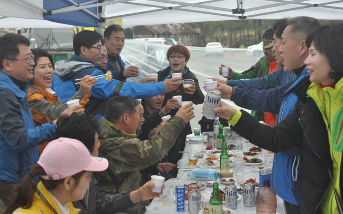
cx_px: 175
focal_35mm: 55
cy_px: 100
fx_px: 510
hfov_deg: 37.2
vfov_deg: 23.8
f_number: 4
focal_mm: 35
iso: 1000
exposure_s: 1/1250
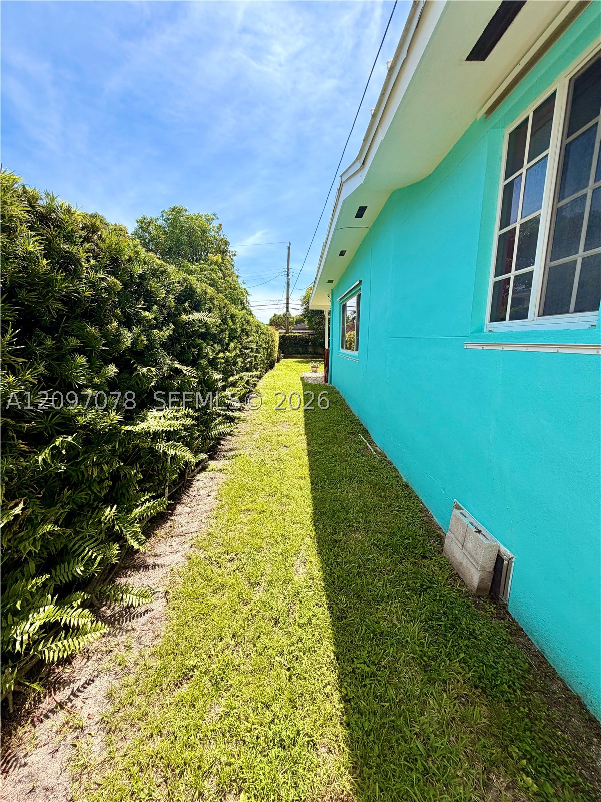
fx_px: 324
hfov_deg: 85.7
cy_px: 401
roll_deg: -3.6
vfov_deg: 102.1
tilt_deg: -12.6
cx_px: 300
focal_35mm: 14
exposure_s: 1/914
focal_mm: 2.22
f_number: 2.2
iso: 25
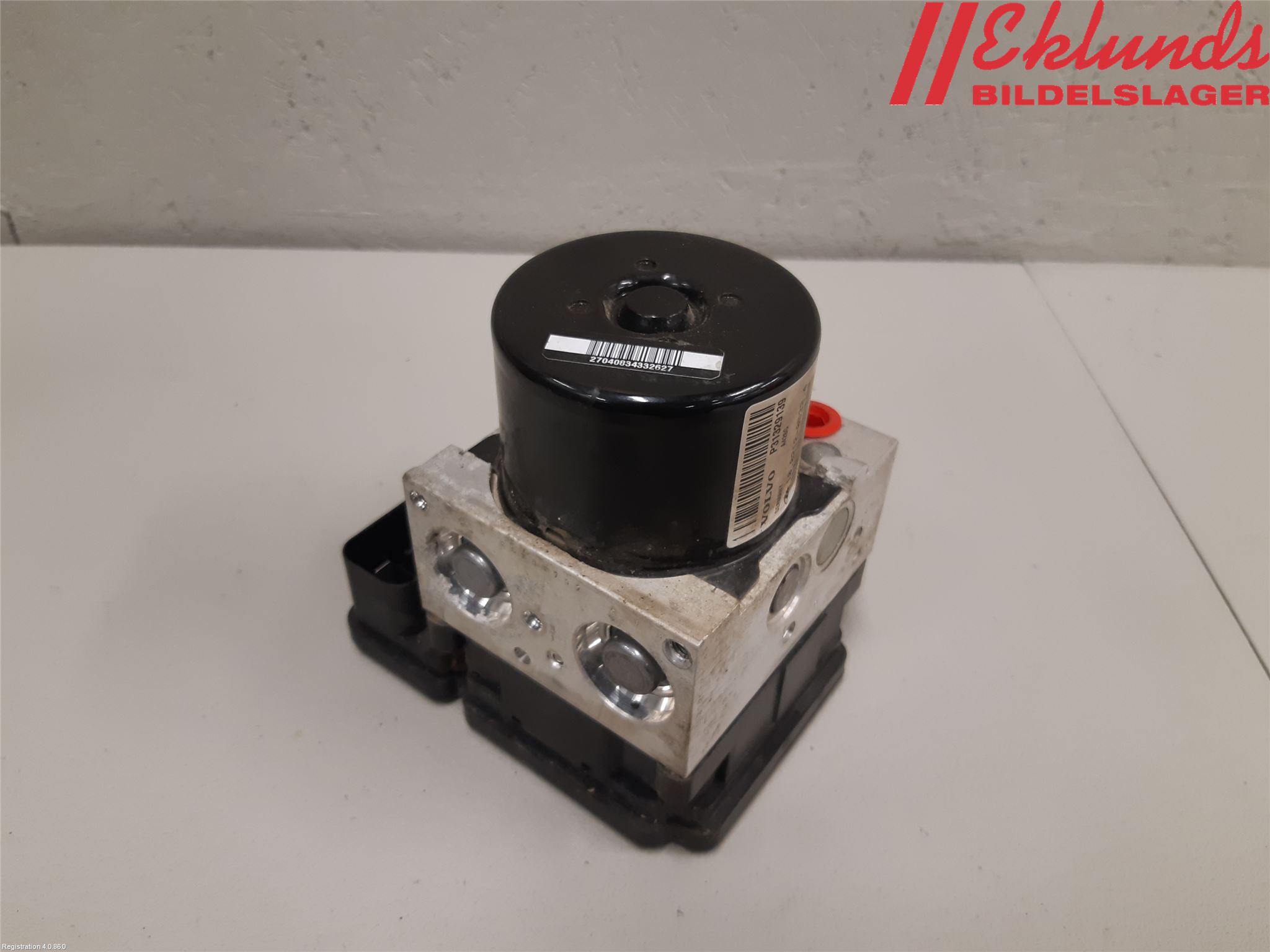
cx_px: 635
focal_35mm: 26
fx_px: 954
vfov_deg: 53.1
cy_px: 476
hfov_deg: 67.3
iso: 125
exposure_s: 1/50
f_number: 1.7
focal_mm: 3.93
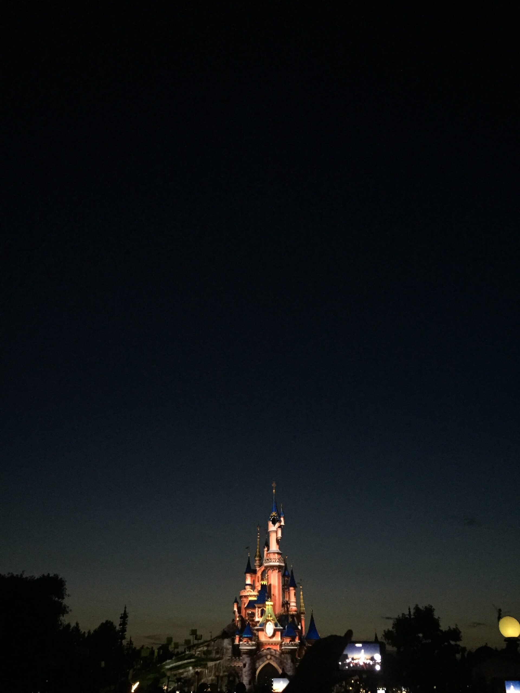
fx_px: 581
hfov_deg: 48.2
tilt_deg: +31.1
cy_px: 346
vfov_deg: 61.7
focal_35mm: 29
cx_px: 260
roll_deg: -1.1
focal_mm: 4.15
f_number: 2.2
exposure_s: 1/17
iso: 500
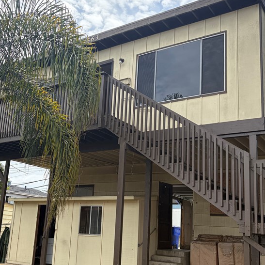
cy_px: 148
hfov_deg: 39.0
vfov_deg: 39.1
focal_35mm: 43
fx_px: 372
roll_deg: -4.2
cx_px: 105
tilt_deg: +13.0
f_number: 1.6
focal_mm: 5.96
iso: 64
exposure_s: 1/2451
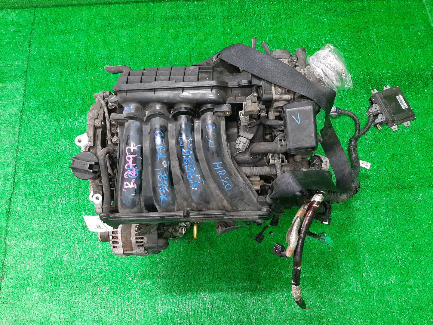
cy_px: 162
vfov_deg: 53.1
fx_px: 325
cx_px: 216
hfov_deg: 67.3
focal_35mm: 26
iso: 223
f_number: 1.7
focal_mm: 3.93
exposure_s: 1/50
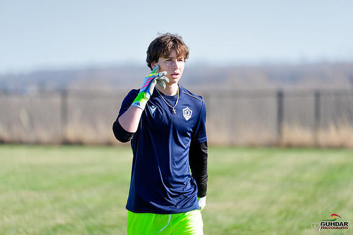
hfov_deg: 5.2
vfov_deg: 3.4
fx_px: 3923
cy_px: 118
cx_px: 176
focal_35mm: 400
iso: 500
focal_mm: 400
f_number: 5.6
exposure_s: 1/1600
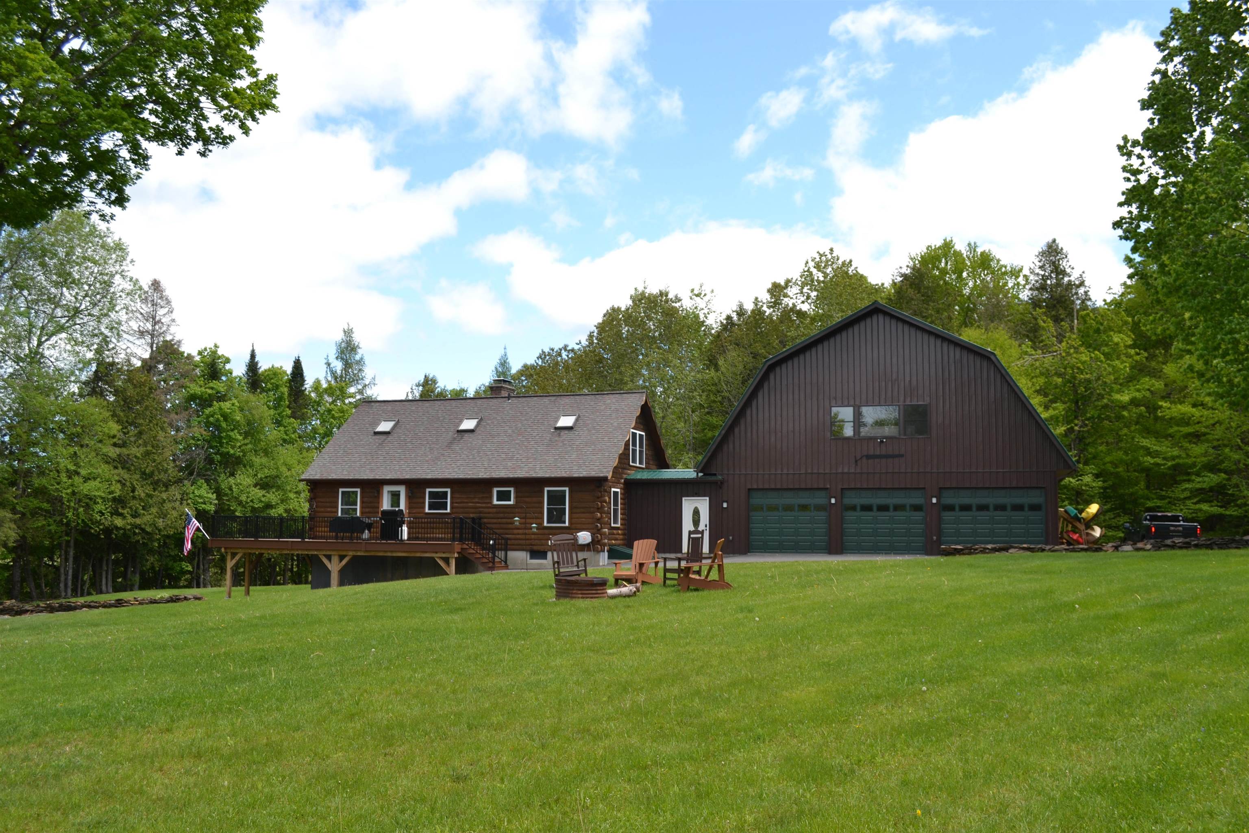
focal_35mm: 33
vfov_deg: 40.0
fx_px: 1145
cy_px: 416
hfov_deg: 57.2
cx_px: 624
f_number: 7.1
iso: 100
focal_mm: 22
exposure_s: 1/200
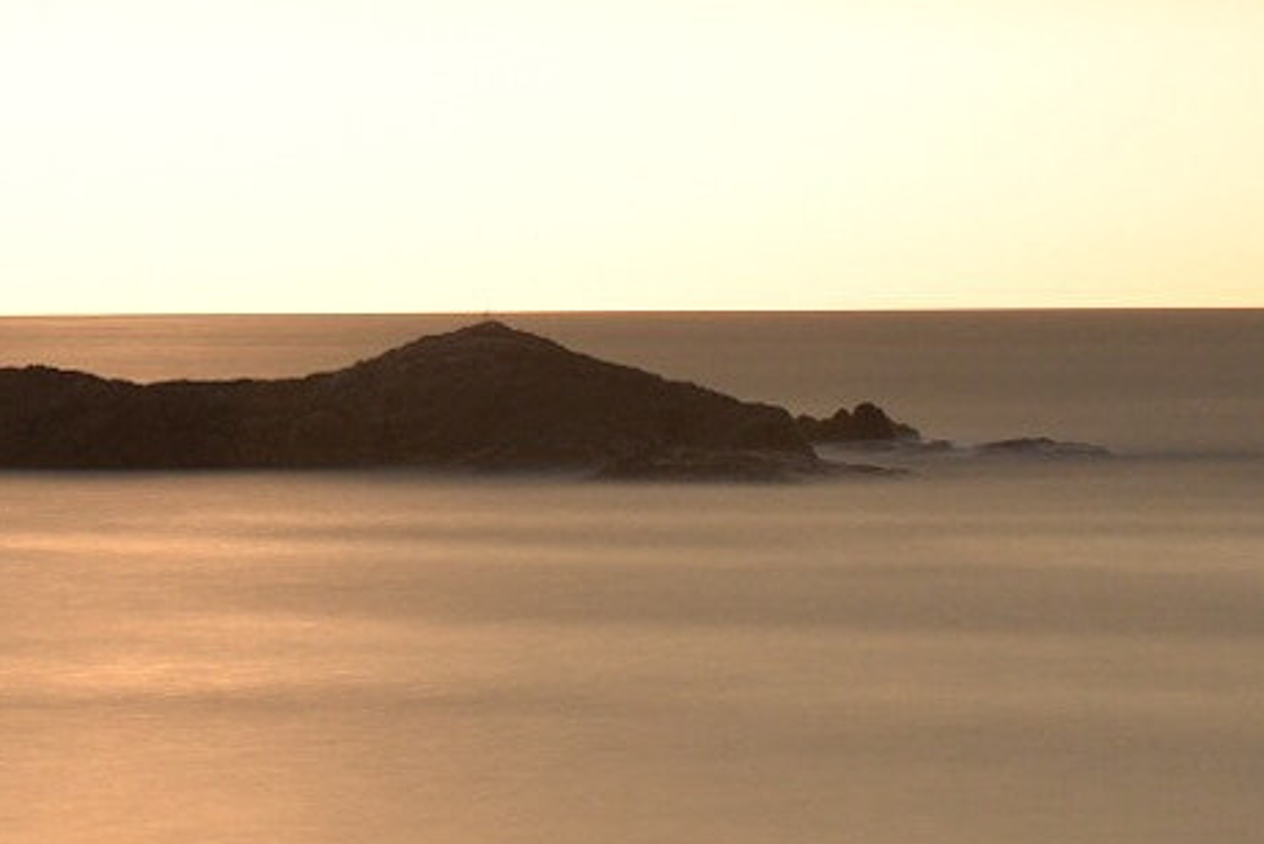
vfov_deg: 4.7
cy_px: 213
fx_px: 10255
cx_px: -846
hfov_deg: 6.9
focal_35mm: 292
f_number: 11
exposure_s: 180
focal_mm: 56
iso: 250
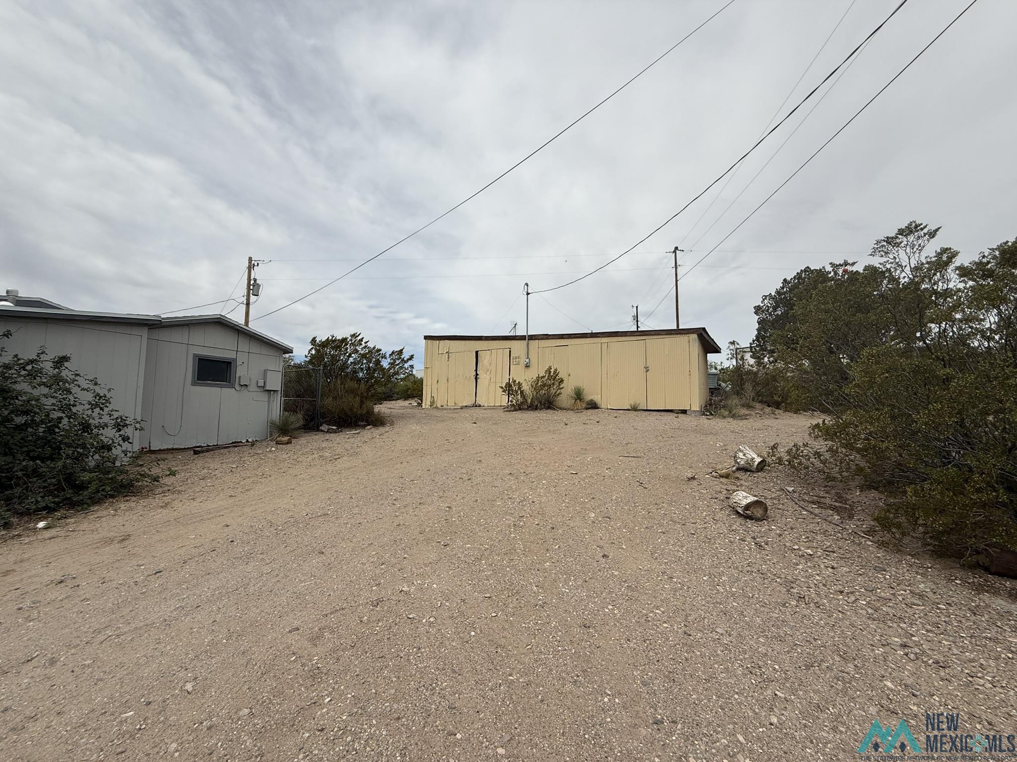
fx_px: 411
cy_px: 381
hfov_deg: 102.1
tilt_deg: +4.5
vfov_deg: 85.7
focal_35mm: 14
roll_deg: -1.0
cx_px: 508
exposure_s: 1/3891
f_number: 2.2
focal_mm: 2.22
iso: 50
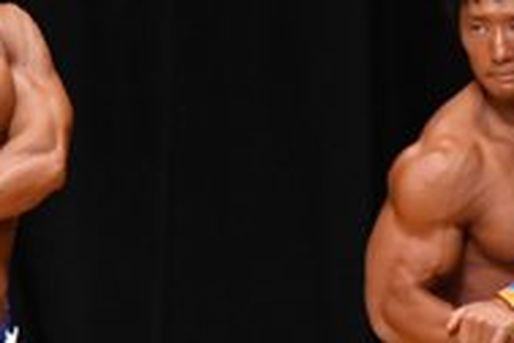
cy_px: 351
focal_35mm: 1044
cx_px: 825
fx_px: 14905
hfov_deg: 2.0
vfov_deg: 1.3
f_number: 5.6
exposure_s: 1/400
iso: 4000
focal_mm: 170
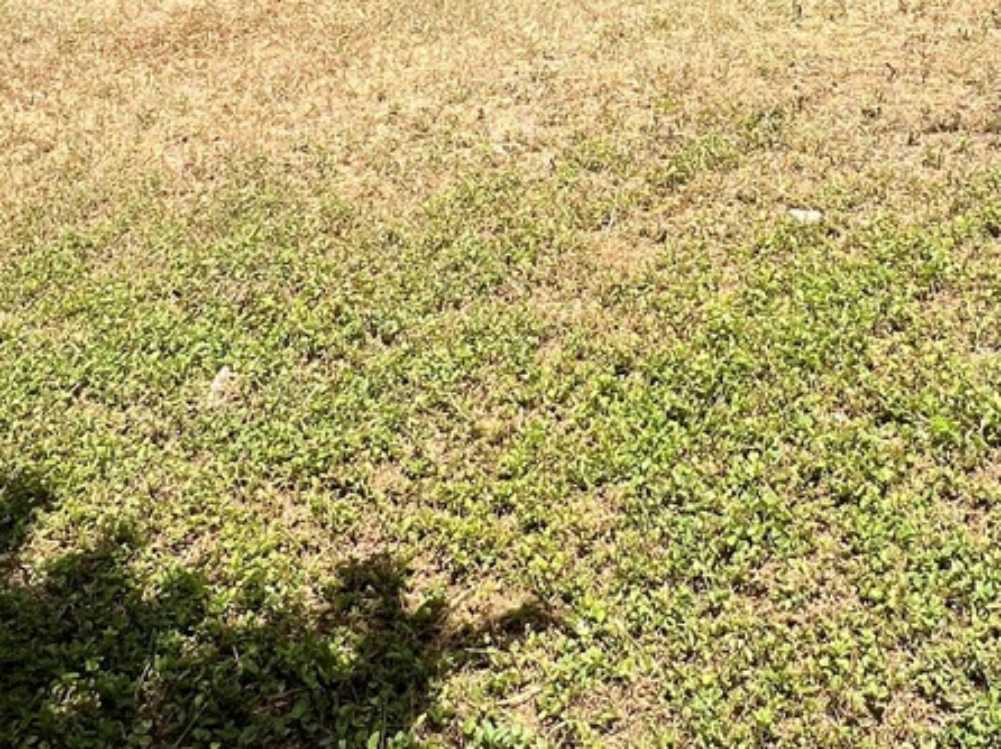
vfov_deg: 31.1
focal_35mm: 42
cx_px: 667
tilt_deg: -11.8
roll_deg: -2.1
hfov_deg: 44.2
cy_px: -43
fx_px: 1214
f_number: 1.8
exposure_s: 1/1531
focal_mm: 1.57
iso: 32
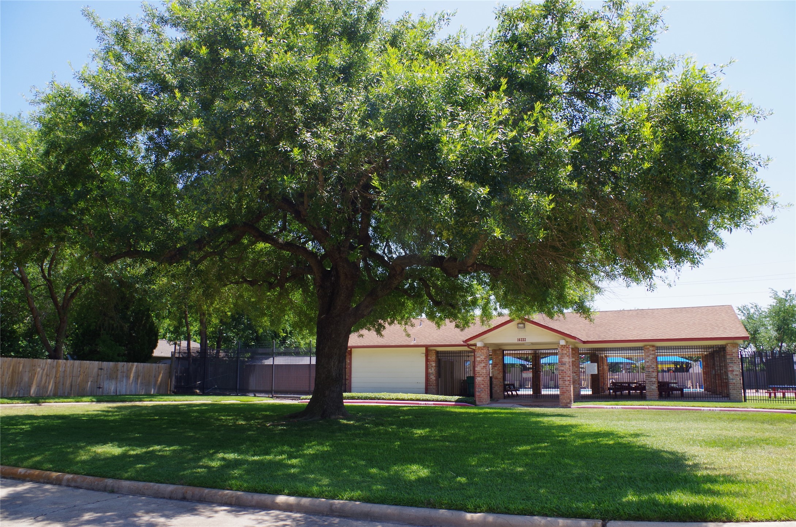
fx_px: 596
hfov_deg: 67.5
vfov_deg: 47.7
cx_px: 398
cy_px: 264
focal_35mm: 27
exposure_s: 1/100
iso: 200
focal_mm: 18
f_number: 11
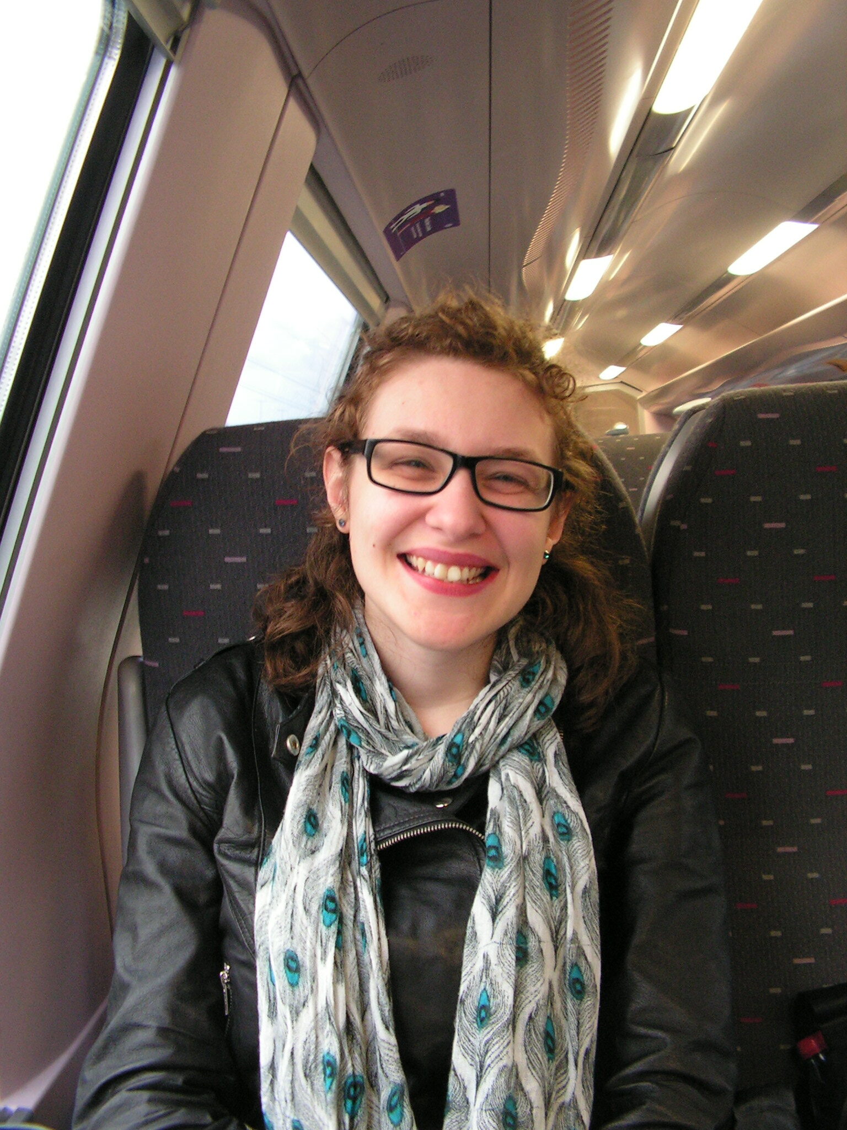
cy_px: 565
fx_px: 1174
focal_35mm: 36
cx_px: 424
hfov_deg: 39.7
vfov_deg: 51.4
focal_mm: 6
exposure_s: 1/13
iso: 200
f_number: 3.2
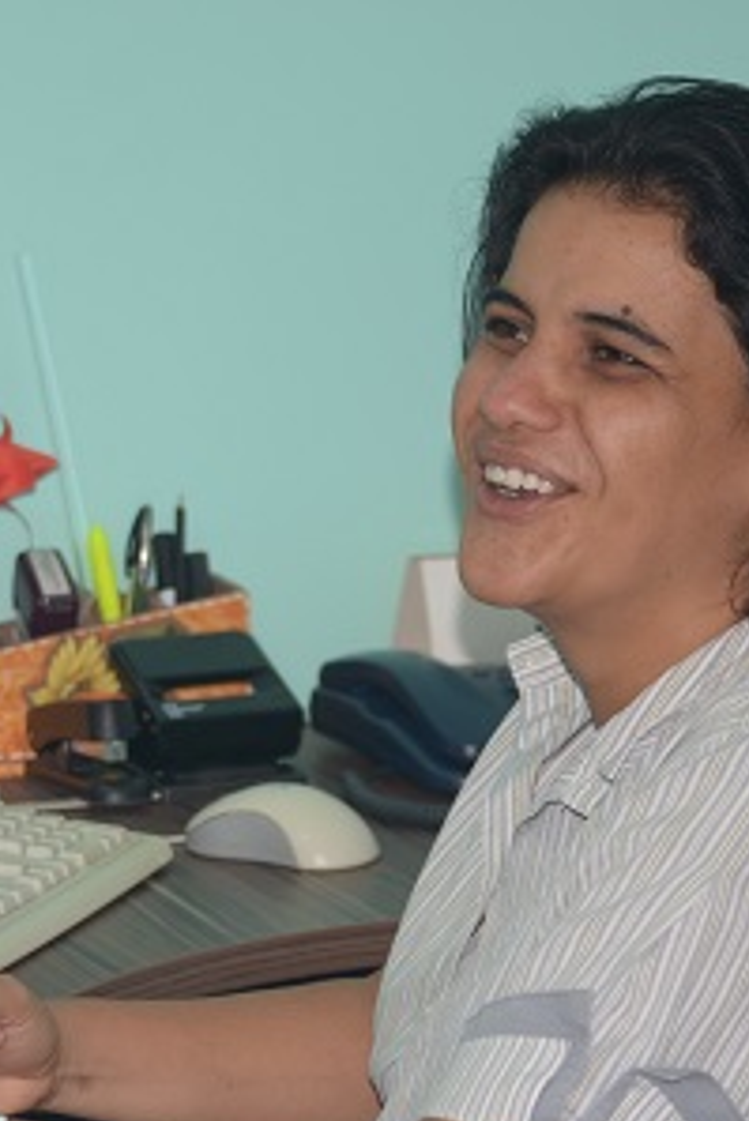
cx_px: 184
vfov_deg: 12.8
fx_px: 4986
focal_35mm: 160
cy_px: 685
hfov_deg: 8.6
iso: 100
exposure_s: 1/30
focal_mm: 55
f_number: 4
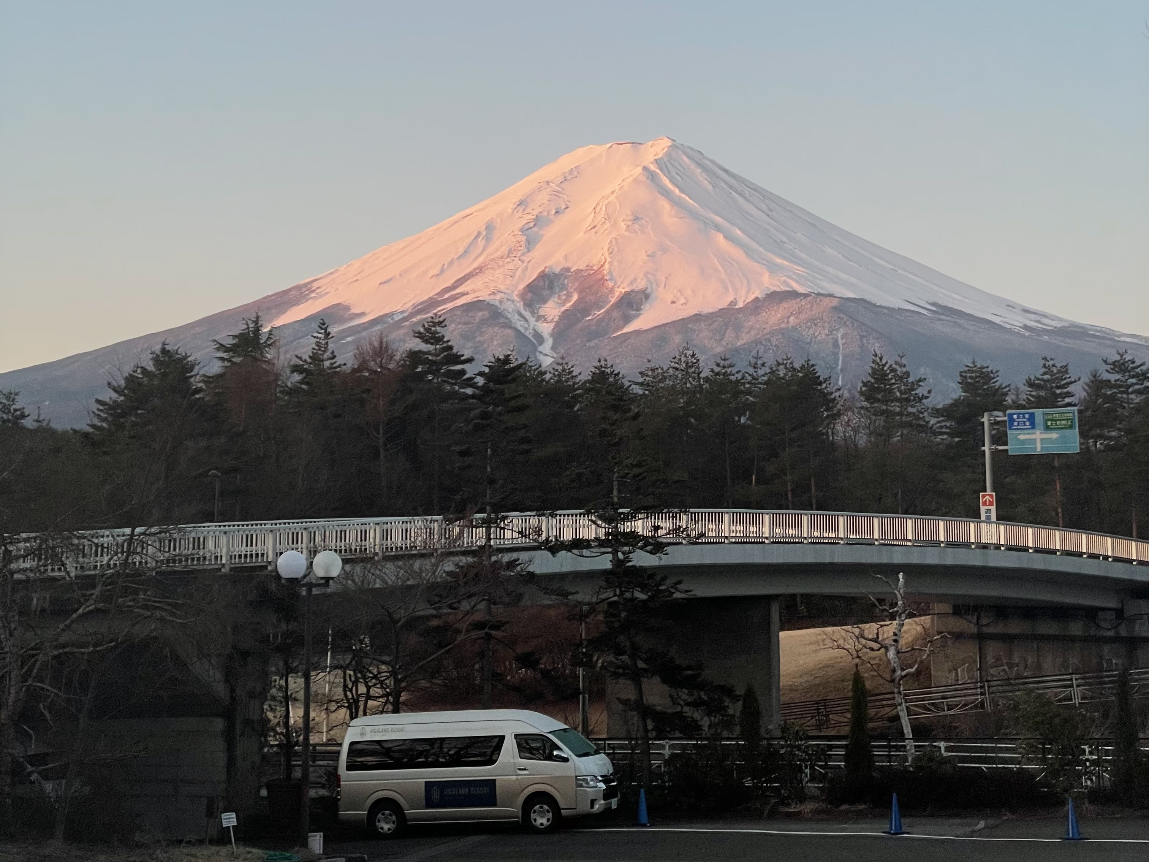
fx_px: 1726
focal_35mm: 52
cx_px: 574
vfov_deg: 28.0
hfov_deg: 36.8
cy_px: 431
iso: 50
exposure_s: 1/99
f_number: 2
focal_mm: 6
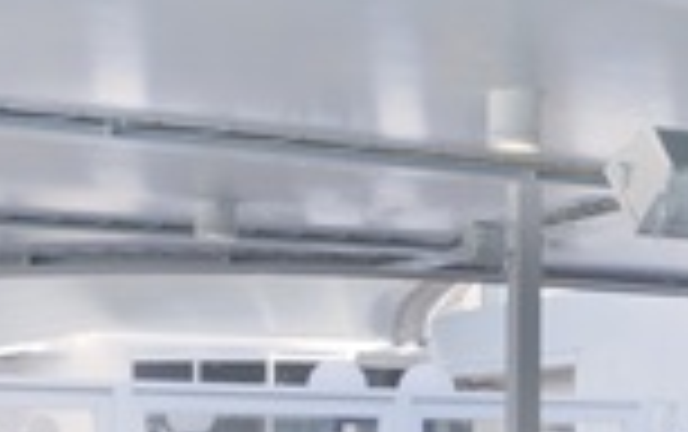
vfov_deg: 10.7
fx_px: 2253
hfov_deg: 16.2
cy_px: 549
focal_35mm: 120
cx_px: 971
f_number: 11
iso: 200
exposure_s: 1
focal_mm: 18
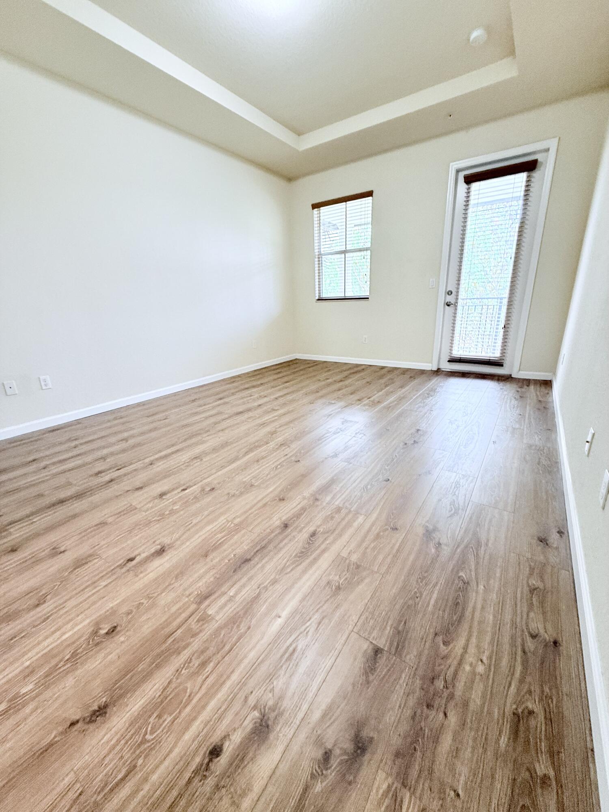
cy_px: 406
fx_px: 328
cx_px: 304
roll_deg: +1.4
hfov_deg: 85.7
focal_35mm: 14
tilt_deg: -17.4
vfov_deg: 102.1
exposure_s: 1/30
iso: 100
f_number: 2.2
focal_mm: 2.22
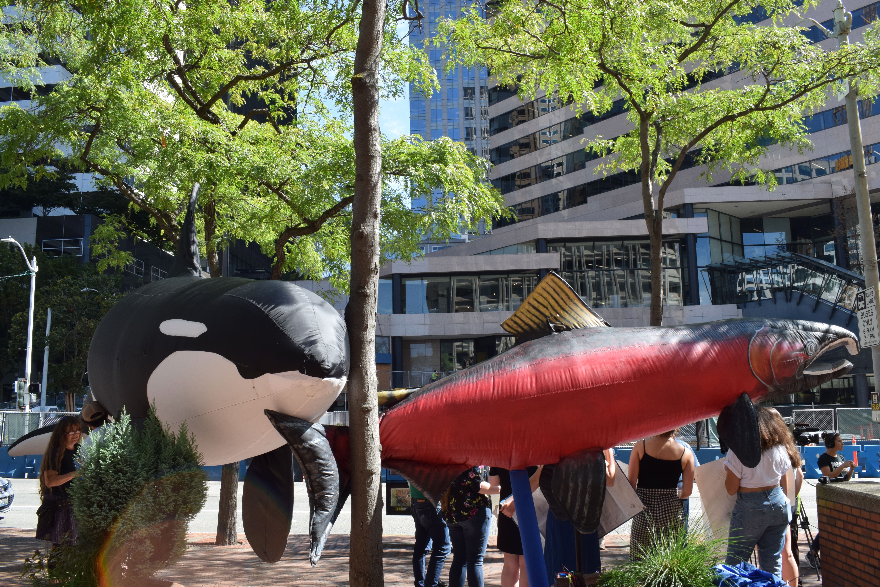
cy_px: 294
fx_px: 770
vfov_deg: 41.7
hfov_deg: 59.5
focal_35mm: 32
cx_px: 440
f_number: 11
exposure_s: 1/200
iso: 400
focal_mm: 21
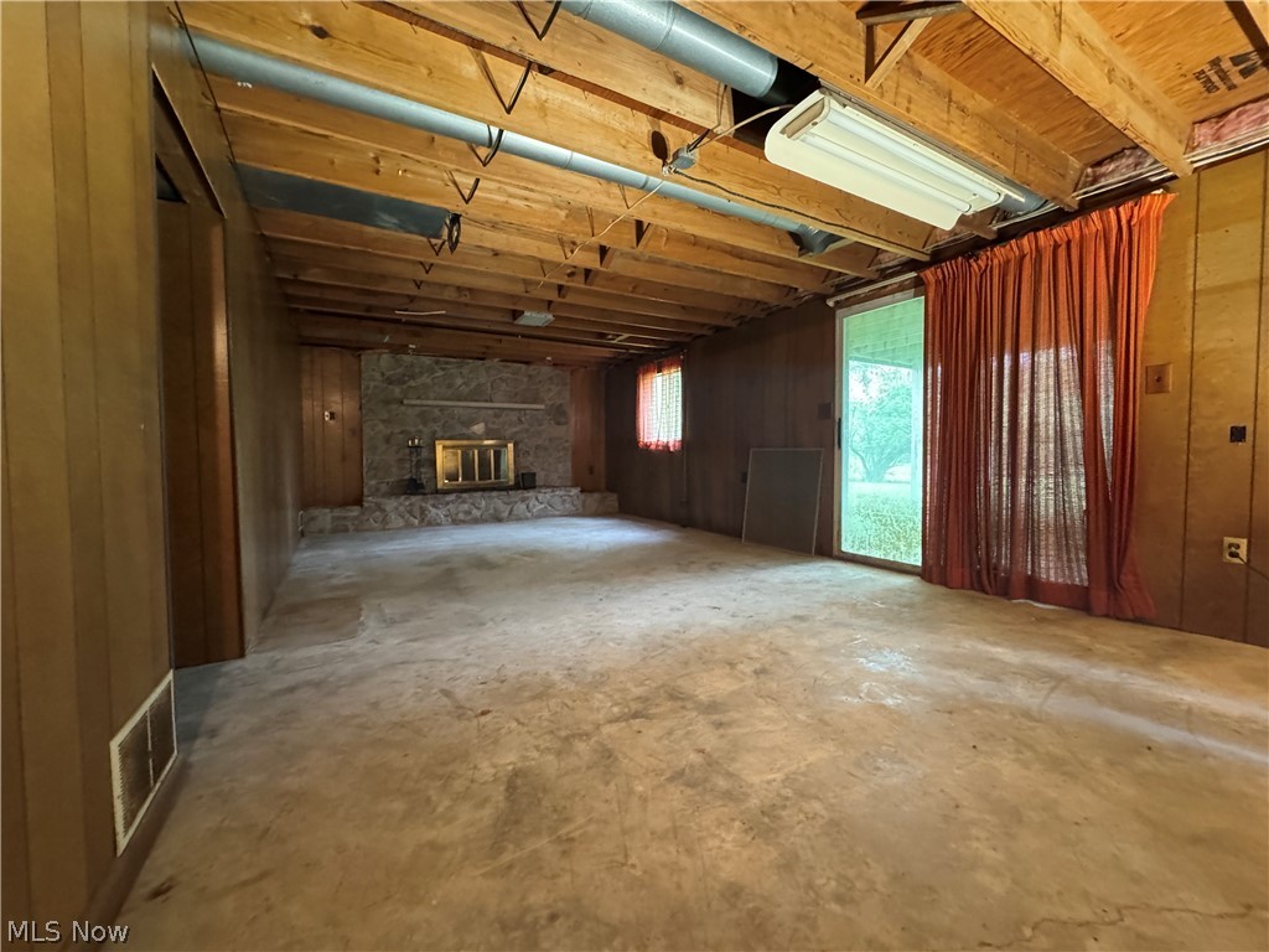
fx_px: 513
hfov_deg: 102.1
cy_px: 476
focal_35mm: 14
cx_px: 634
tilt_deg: -3.6
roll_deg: +0.7
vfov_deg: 85.7
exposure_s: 1/60
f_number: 2.2
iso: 1250
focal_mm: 2.22
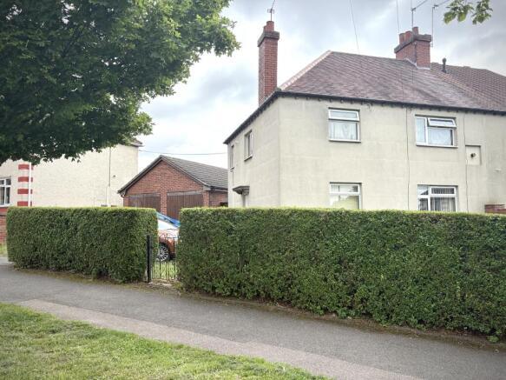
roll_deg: -0.4
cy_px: 190
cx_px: 253
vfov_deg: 53.0
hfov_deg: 67.3
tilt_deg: +5.2
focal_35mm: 26
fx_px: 380
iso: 64
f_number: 1.6
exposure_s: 1/2075
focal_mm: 5.96
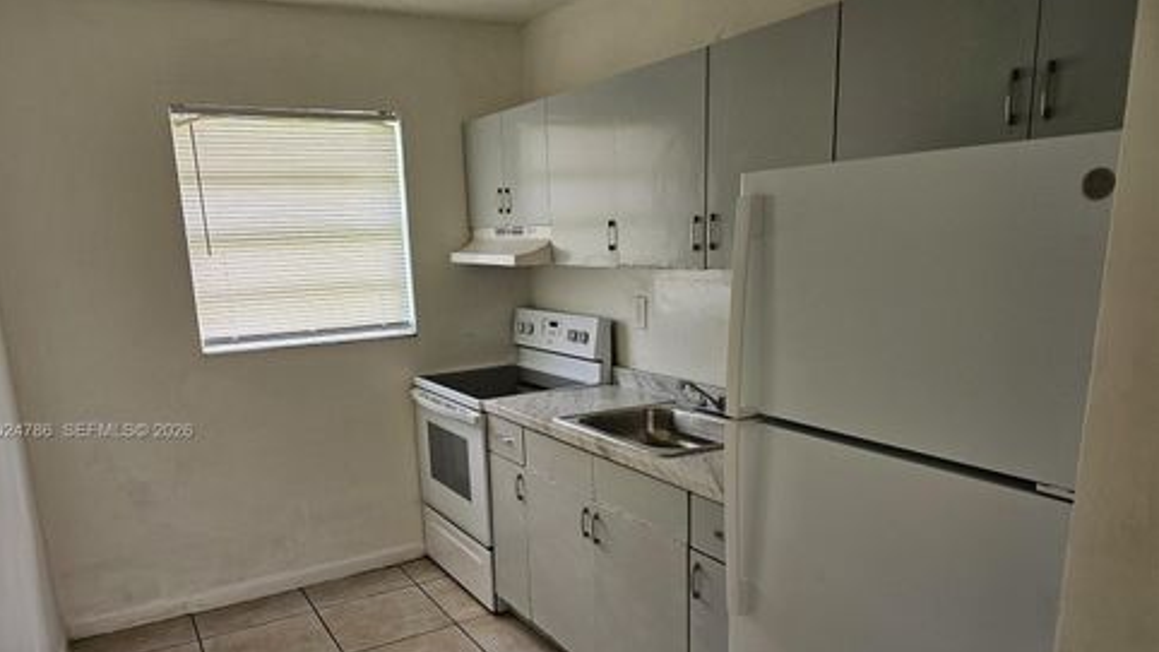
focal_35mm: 26
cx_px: 560
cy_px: 432
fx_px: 799
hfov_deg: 71.9
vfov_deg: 43.8
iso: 100
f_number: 1.7
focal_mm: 6.3
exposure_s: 1/120
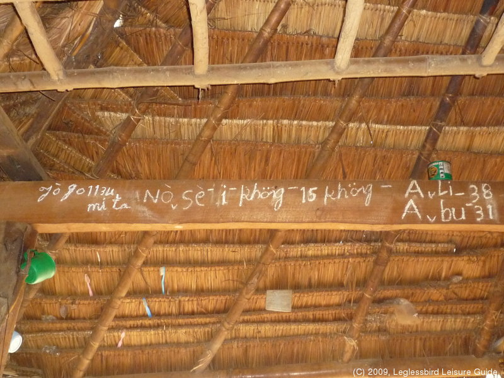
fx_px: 684
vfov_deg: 30.9
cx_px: 252
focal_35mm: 47
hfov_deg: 40.4
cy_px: 189
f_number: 3.6
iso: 400
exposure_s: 1/30
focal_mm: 5.8
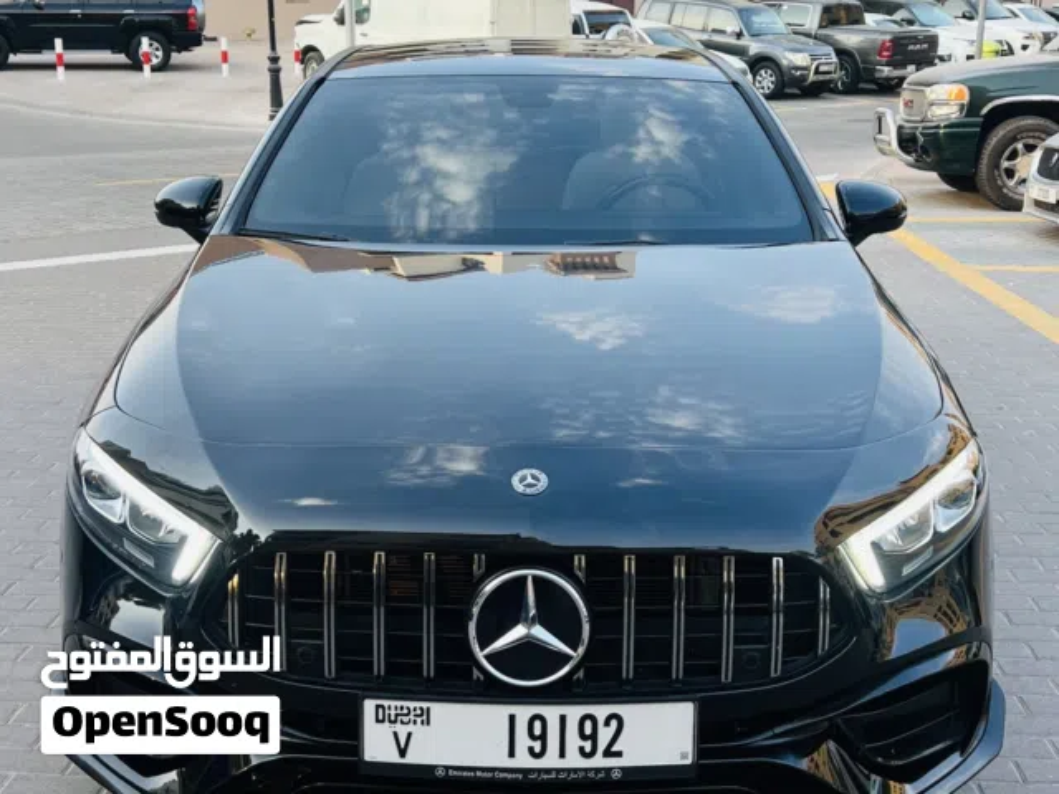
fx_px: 795
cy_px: 397
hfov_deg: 67.3
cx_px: 530
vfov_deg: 53.1
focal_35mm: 26
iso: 50
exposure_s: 1/300
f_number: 1.5
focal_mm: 5.7
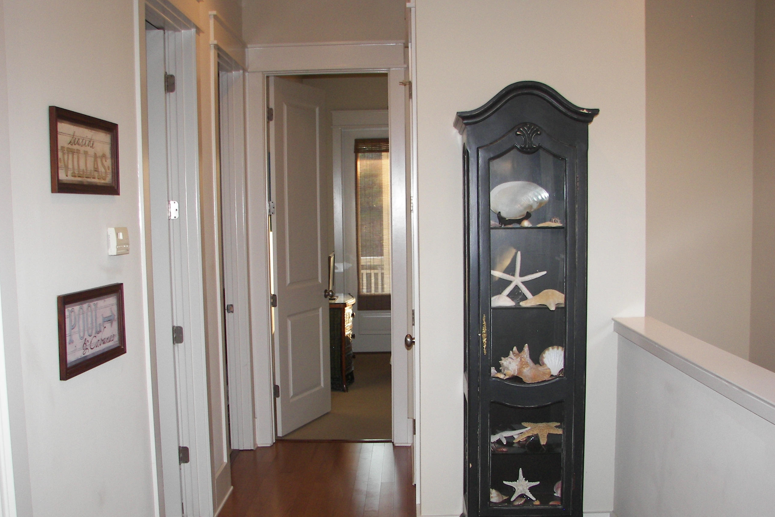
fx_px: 818
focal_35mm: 38
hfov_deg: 50.7
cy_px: 264
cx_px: 385
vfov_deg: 35.1
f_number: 2.8
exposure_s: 1/30
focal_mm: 6
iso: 100
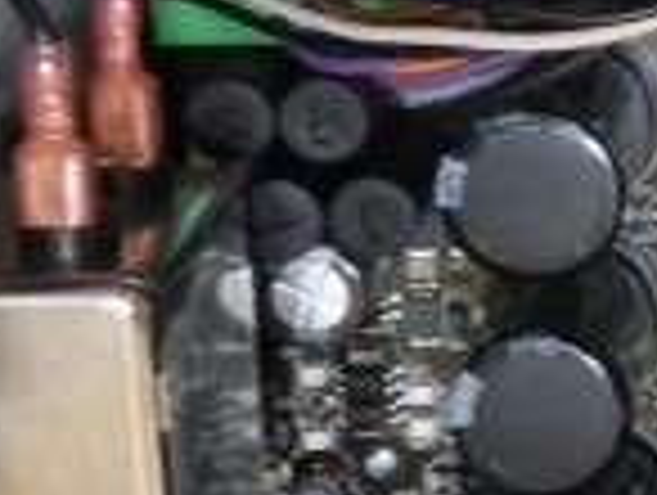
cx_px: 1188
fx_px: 3061
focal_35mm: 161
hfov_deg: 11.4
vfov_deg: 9.2
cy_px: 72
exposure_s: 1/50
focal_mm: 5.4
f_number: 1.8
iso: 640
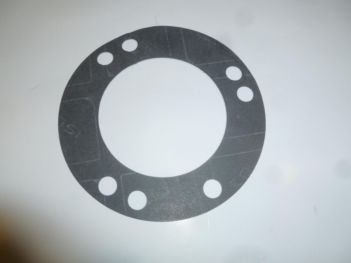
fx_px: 284
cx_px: 176
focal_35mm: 28
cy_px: 132
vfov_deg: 49.7
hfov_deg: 63.4
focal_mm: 5
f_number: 3.3
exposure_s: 1/30
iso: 125
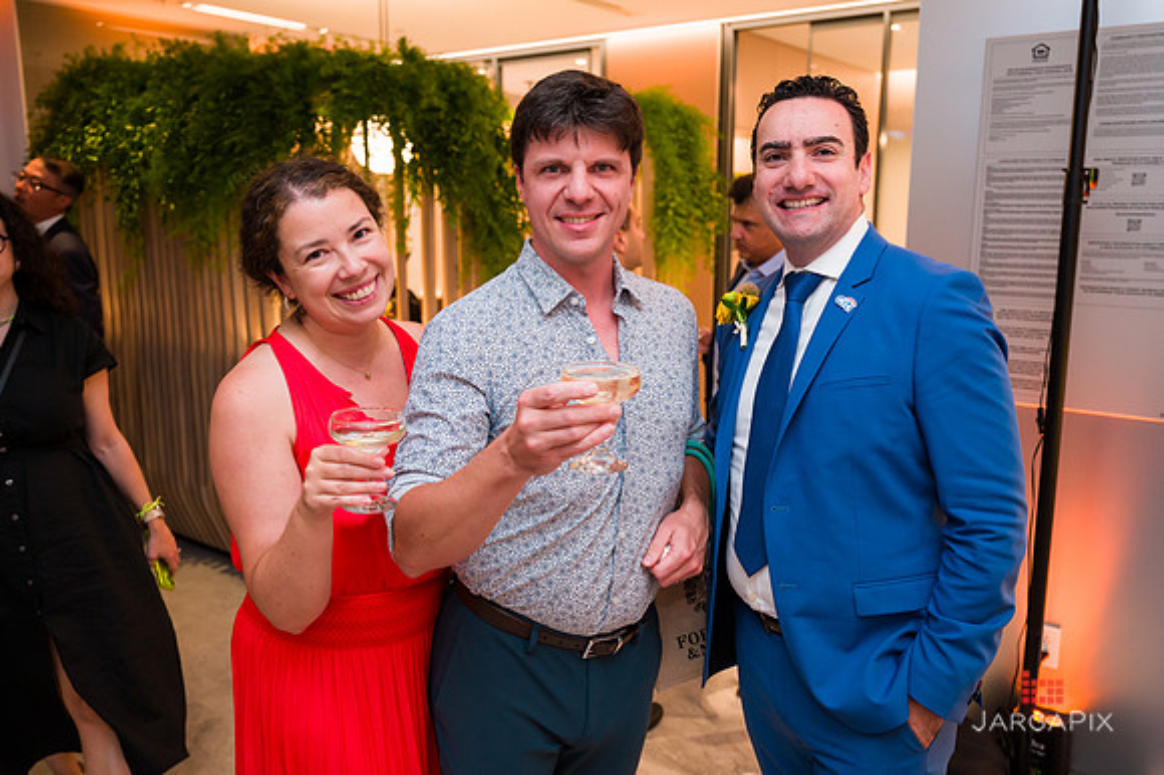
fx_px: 957
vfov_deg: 44.1
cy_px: 376
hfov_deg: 62.6
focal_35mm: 30
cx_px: 600
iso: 800
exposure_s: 1/160
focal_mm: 28.5
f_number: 3.2
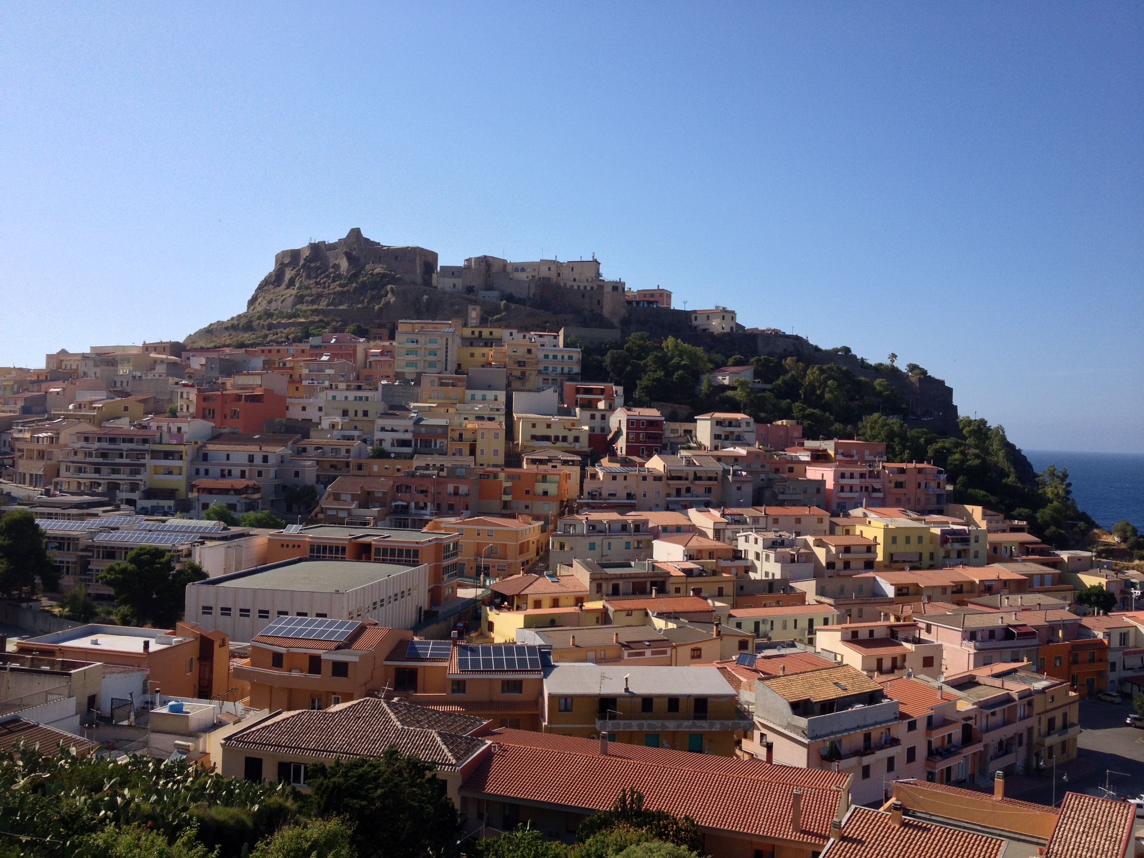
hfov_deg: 52.6
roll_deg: -1.5
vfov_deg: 40.7
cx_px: 572
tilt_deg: -1.3
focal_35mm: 35
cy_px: 429
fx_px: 1157
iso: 50
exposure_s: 1/1672
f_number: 2.4
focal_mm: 4.28
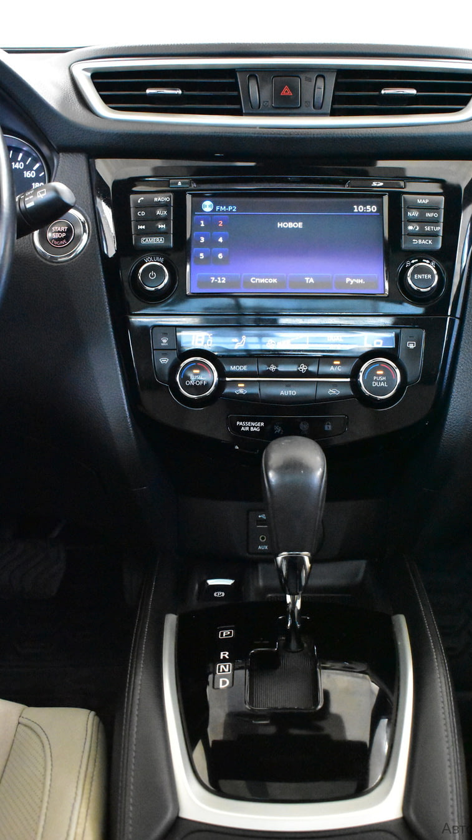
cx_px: 261
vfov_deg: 47.8
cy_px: 420
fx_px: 946
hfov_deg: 28.0
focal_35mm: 43
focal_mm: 27
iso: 11400
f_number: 5.6
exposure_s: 1/160
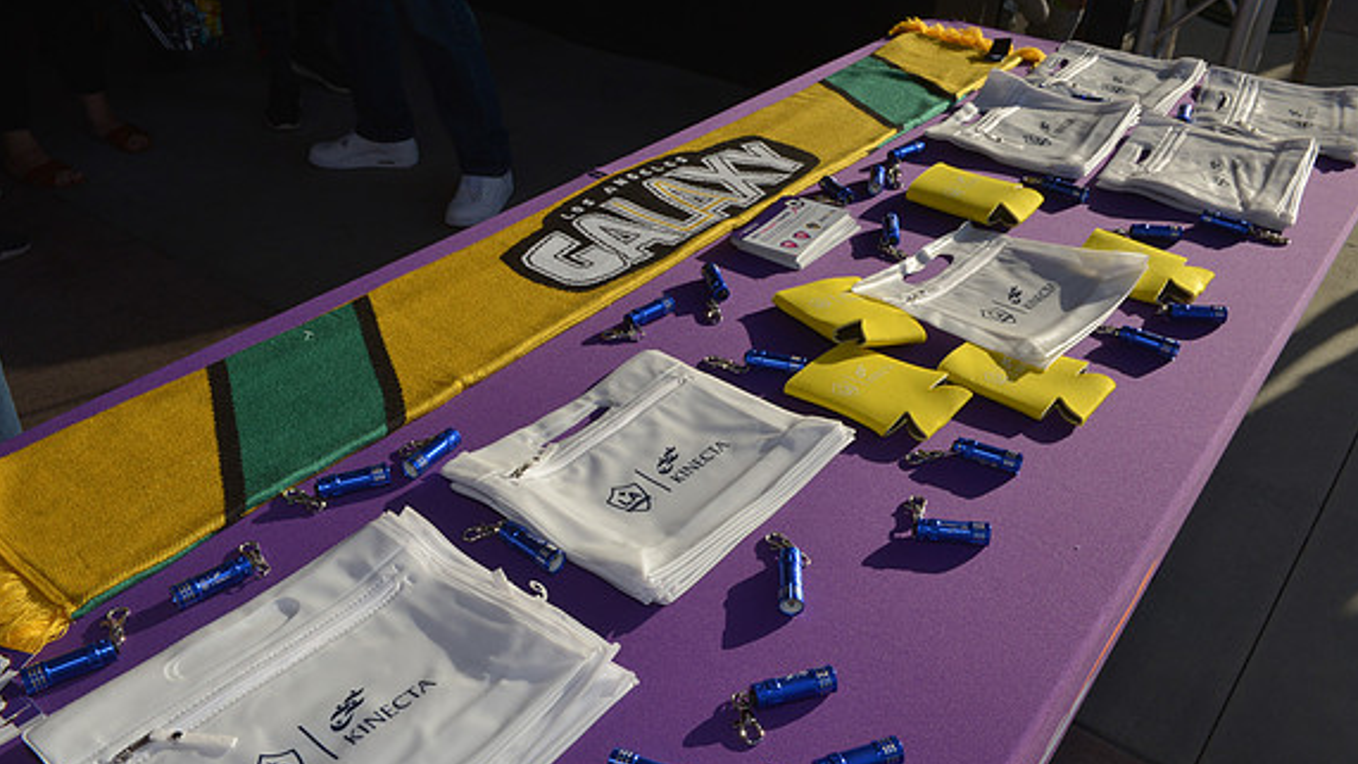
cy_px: 453
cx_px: 685
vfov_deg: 35.5
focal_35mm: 33
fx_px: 1188
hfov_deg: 59.5
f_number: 18
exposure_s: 1/250
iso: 400
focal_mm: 31
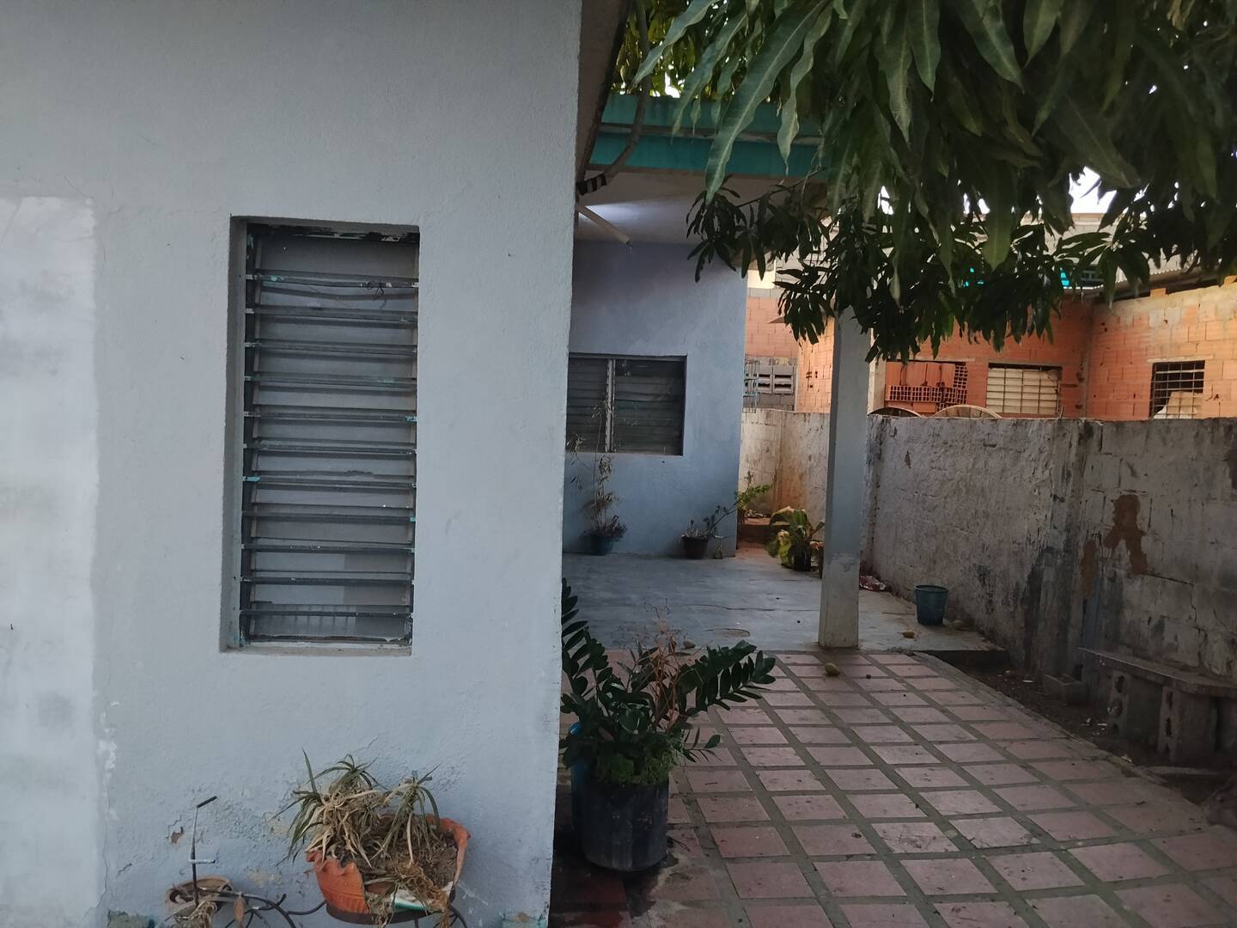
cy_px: 464
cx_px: 618
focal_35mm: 29
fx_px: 1036
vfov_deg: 48.2
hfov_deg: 61.7
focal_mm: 4.22
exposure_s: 1/100
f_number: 1.8
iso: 200
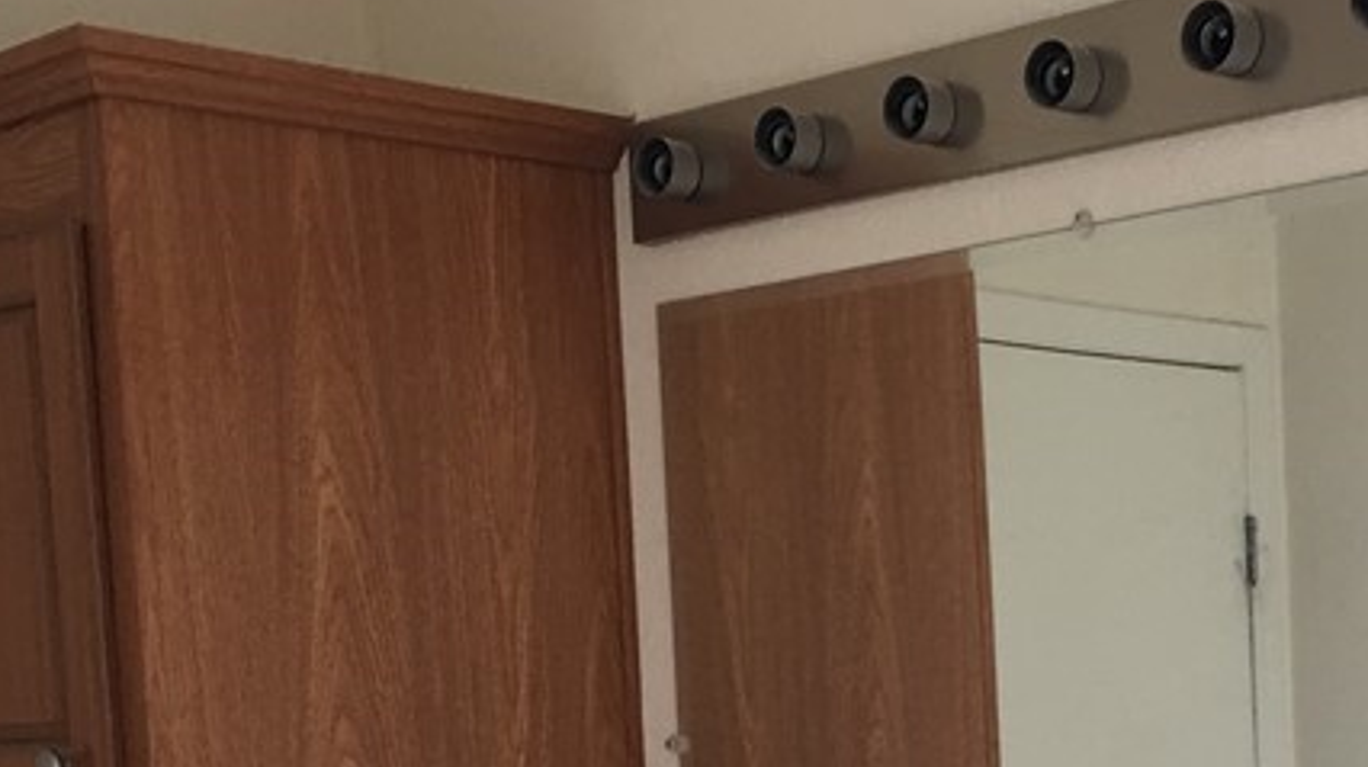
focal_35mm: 76
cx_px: 909
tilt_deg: -4.3
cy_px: 924
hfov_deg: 27.7
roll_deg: +3.0
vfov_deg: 15.3
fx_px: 2755
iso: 32
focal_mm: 4.15
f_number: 2.2
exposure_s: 1/15
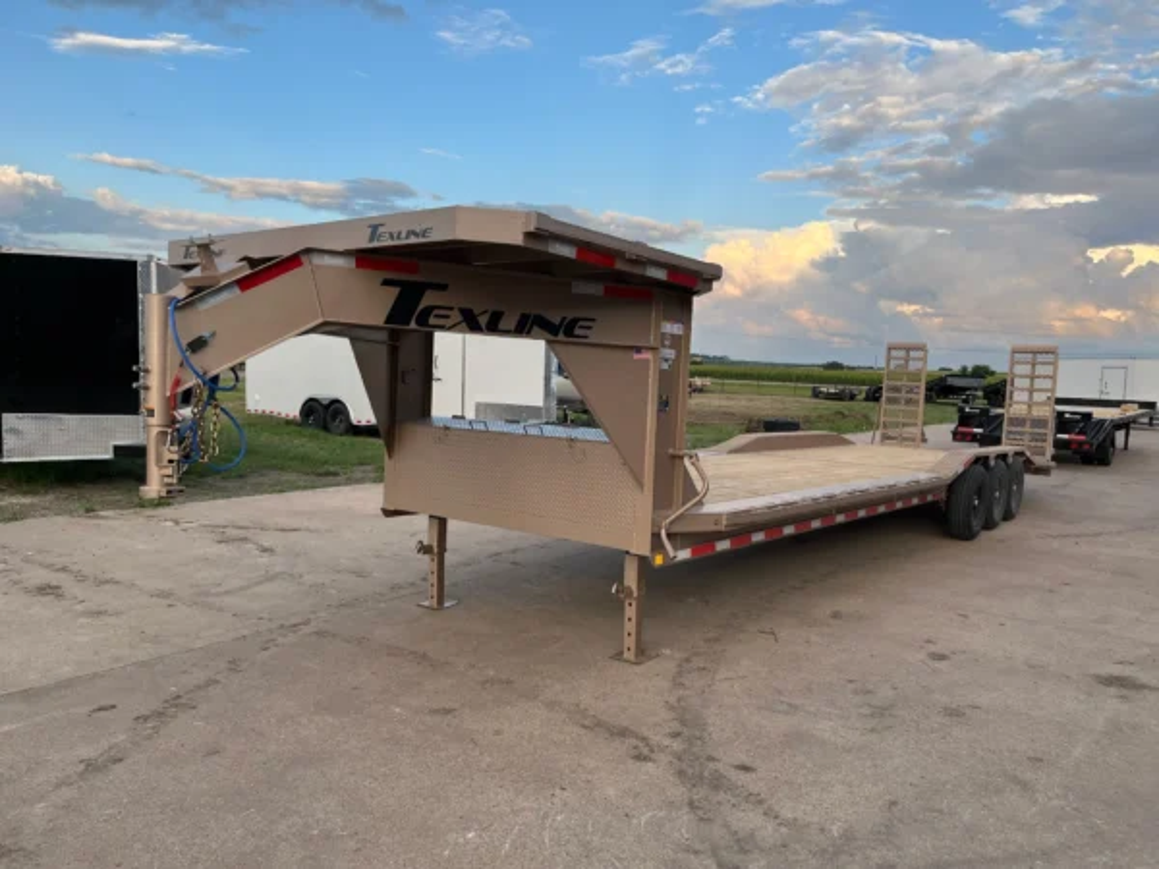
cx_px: 580
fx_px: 871
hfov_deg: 67.3
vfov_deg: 53.1
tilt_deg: -9.4
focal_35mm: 26
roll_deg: -2.3
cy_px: 434
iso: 50
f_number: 1.6
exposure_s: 1/639
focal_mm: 5.1
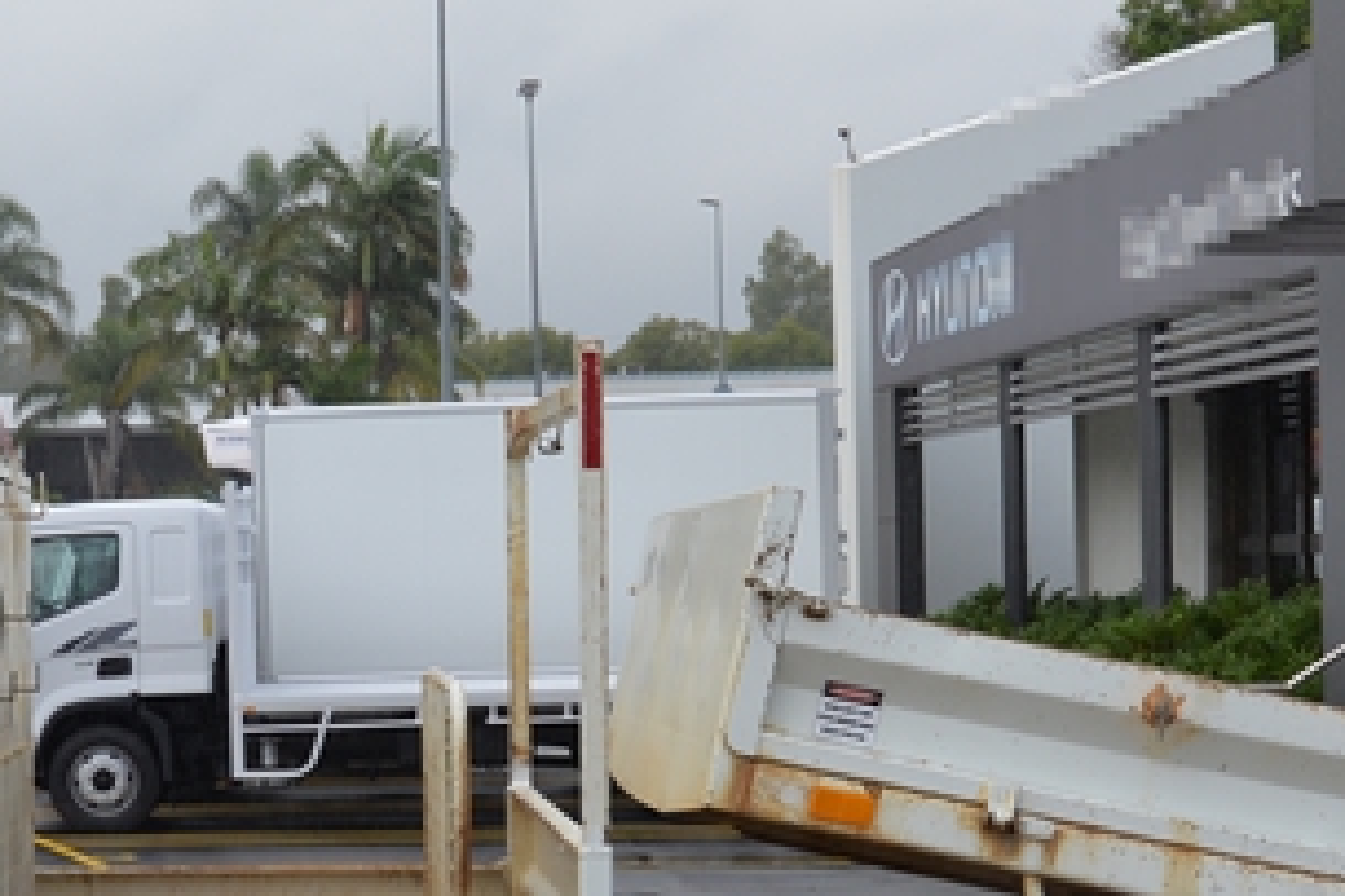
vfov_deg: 12.6
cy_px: 799
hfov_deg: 18.8
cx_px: 370
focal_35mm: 108
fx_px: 4033
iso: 180
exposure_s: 1/250
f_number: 8
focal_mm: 32
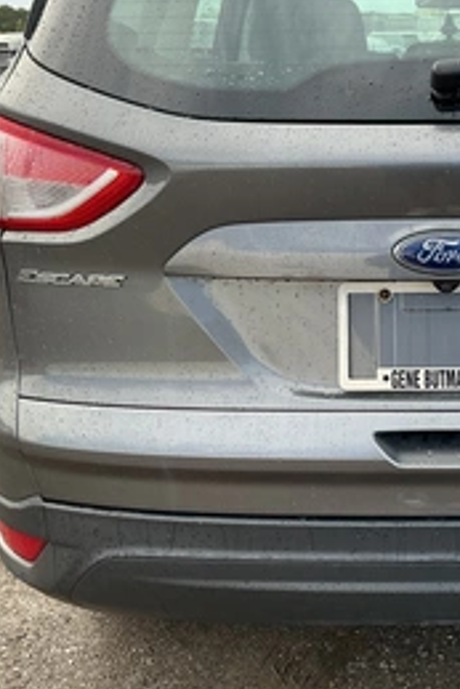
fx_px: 861
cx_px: 452
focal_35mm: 45
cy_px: 351
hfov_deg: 28.2
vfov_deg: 43.6
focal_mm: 3
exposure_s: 1/150
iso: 20
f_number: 1.8
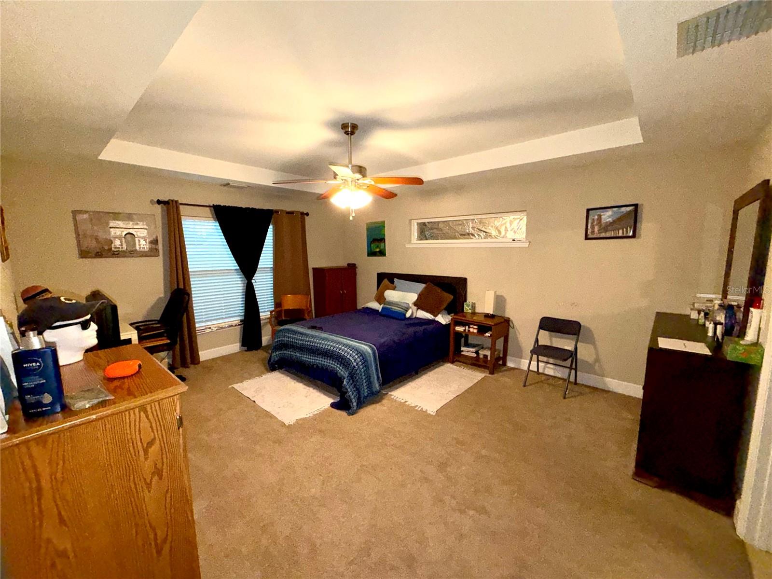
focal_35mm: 14
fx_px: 312
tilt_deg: -7.0
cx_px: 386
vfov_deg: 85.7
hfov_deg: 102.1
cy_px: 290
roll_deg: +0.4
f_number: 2.2
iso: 250
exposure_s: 1/60
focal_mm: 2.22
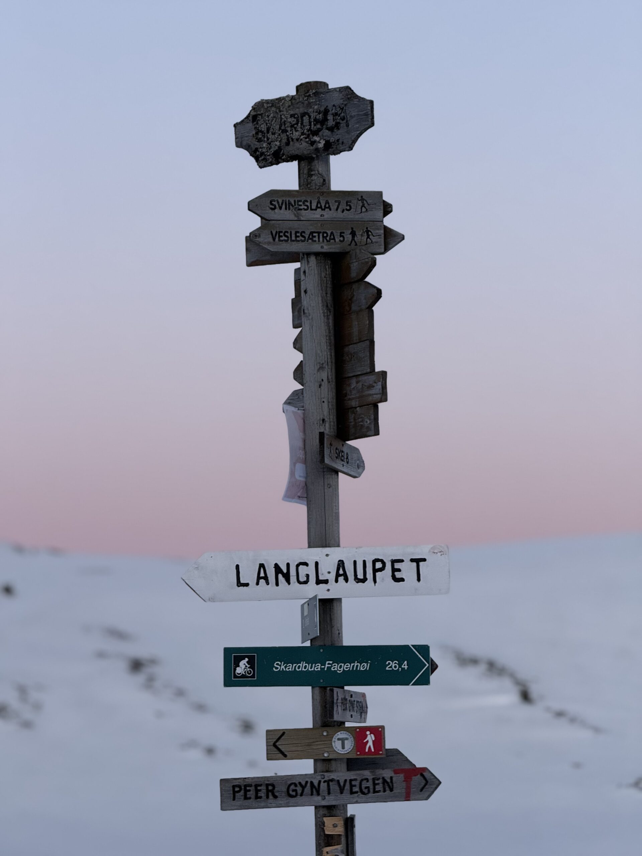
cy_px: 428
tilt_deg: +7.5
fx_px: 2967
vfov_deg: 16.4
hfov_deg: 12.3
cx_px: 321
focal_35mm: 120
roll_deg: +0.0
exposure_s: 1/99
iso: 64
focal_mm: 15.66
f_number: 2.8
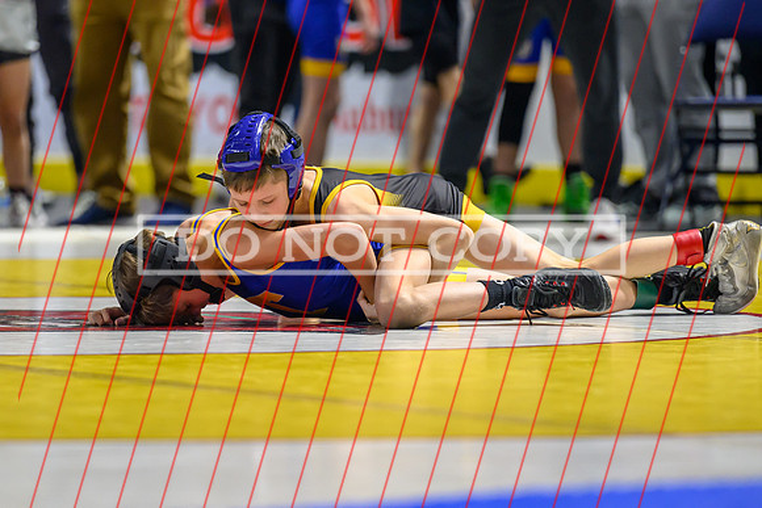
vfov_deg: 4.2
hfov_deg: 6.3
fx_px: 6966
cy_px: 282
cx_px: 334
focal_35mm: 329
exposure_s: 1/800
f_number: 2.8
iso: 2200
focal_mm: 200
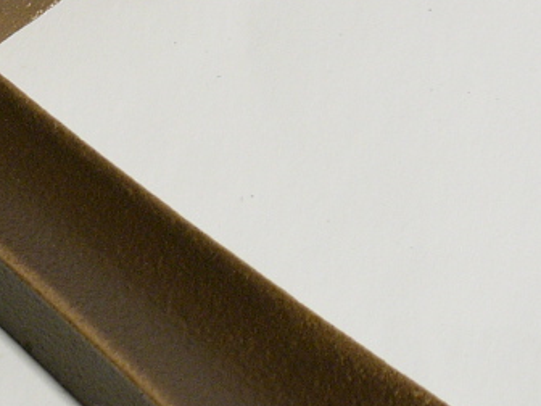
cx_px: -109
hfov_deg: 5.7
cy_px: 66
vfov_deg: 4.3
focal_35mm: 343
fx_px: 5361
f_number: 4
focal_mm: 22.5
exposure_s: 1/160
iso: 100
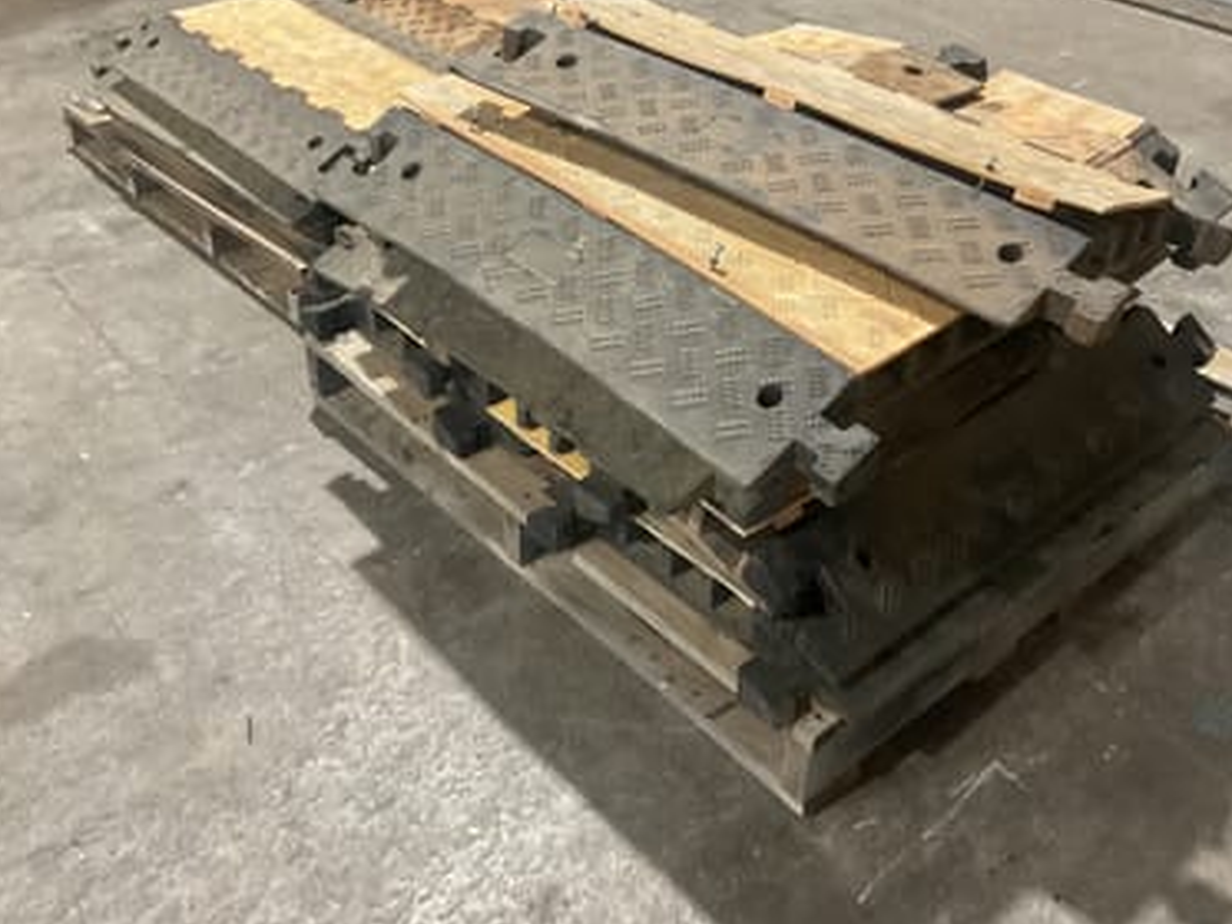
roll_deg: -0.5
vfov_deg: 36.6
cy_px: 333
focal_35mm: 39
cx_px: 642
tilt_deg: -31.8
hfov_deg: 47.8
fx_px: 1388
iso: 200
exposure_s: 1/50
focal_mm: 3
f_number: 1.8
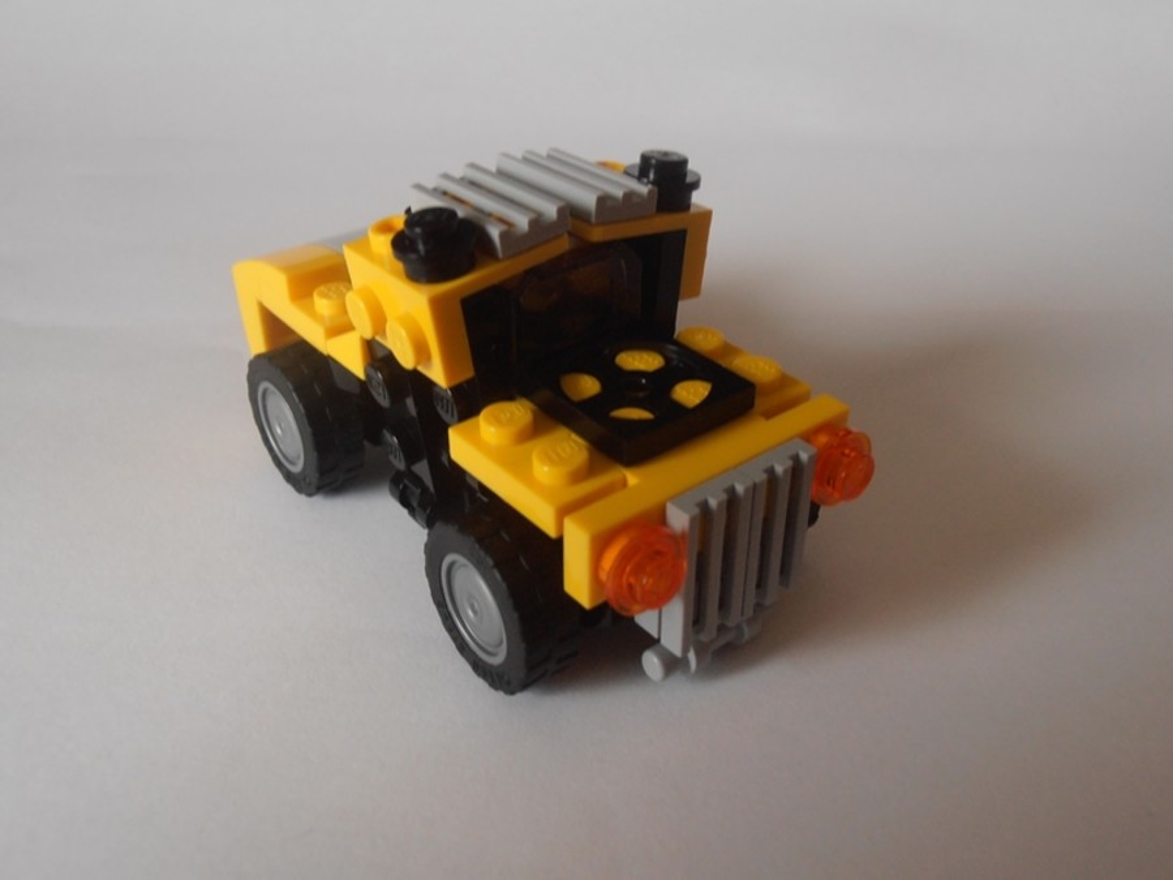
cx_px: 586
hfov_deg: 50.1
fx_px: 1254
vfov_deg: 38.7
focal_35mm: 37
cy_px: 440
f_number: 3.9
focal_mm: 6.61
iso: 125
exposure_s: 1/25
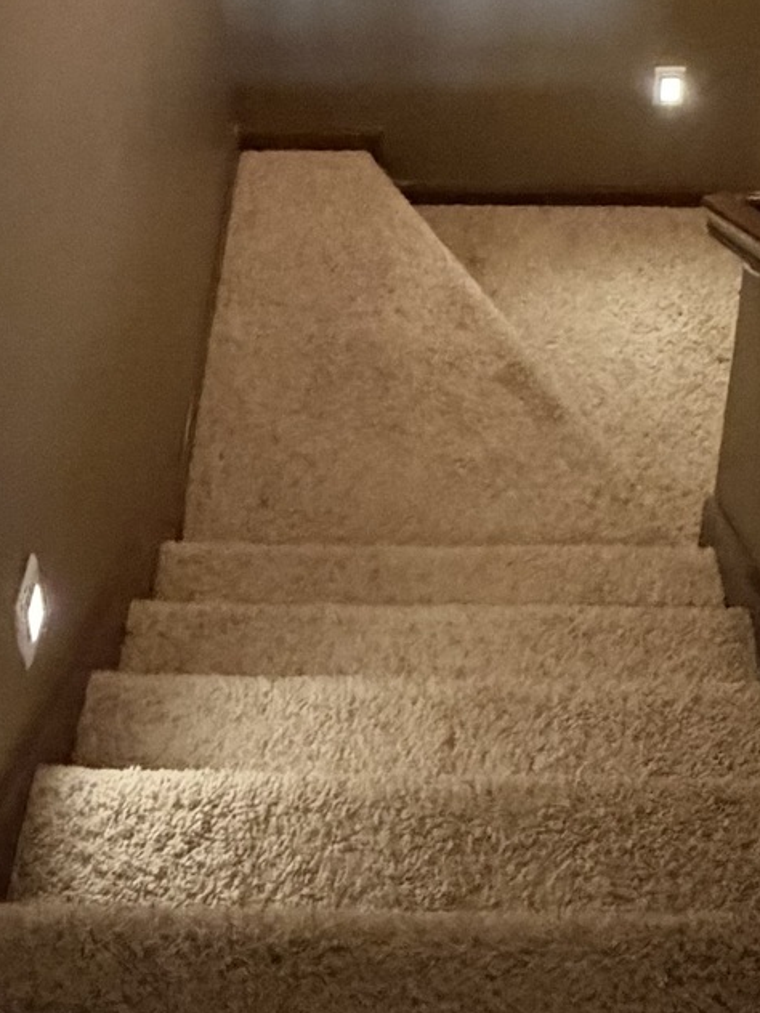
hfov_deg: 28.5
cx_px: 415
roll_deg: +0.5
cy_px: -237
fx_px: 1493
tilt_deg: -27.1
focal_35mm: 51
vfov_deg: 30.9
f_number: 2.2
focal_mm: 2.22
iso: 2000
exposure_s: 1/30
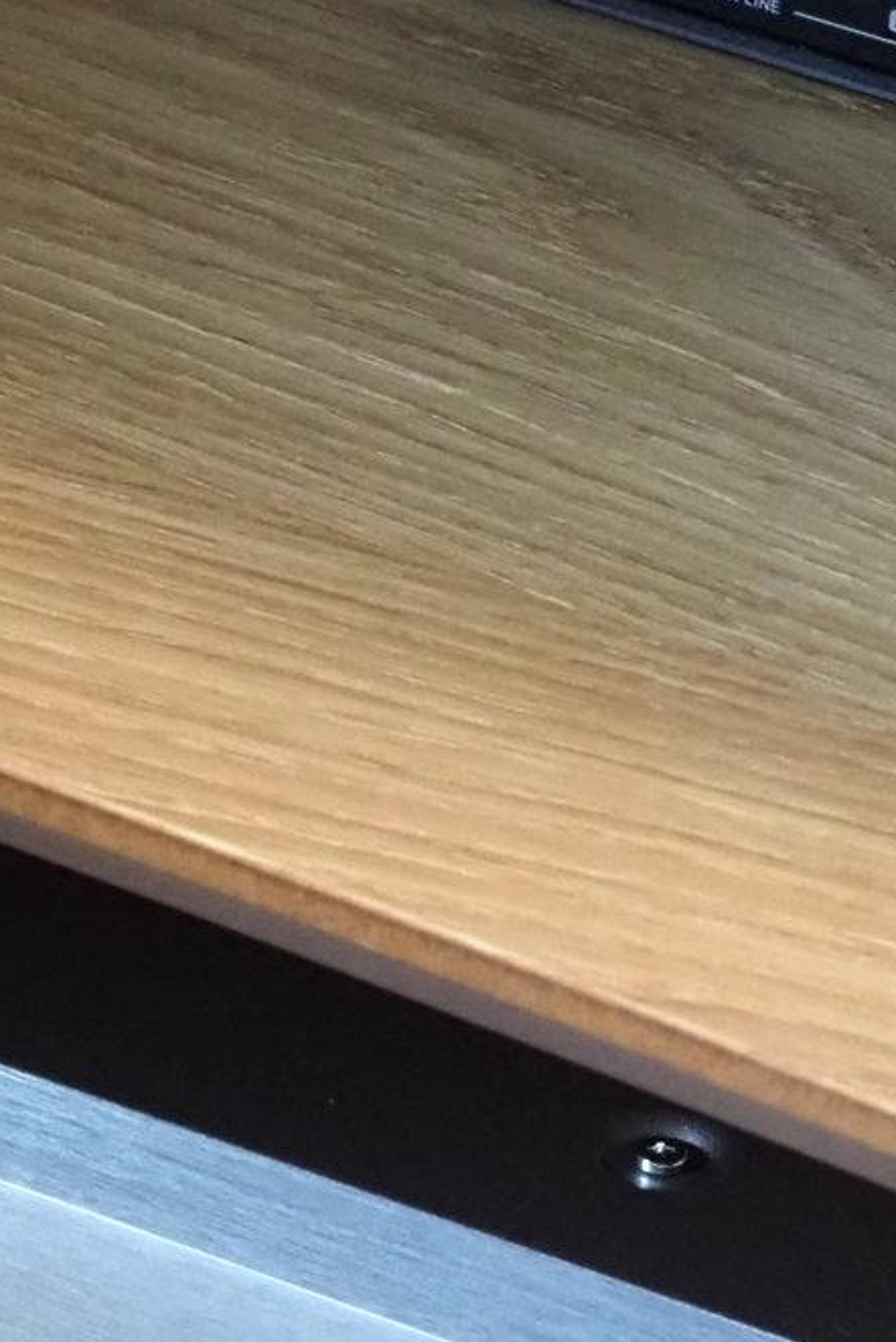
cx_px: -375
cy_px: 1356
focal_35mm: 205
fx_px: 7645
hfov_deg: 6.6
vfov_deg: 10.0
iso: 6400
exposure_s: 1/25
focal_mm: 34
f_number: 5.6
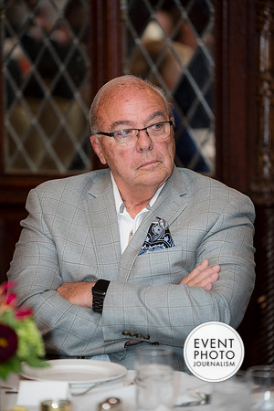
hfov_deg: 6.9
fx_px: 2283
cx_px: 137
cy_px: 206
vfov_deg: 10.3
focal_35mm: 200
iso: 1250
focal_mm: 200
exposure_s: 1/125
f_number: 3.2
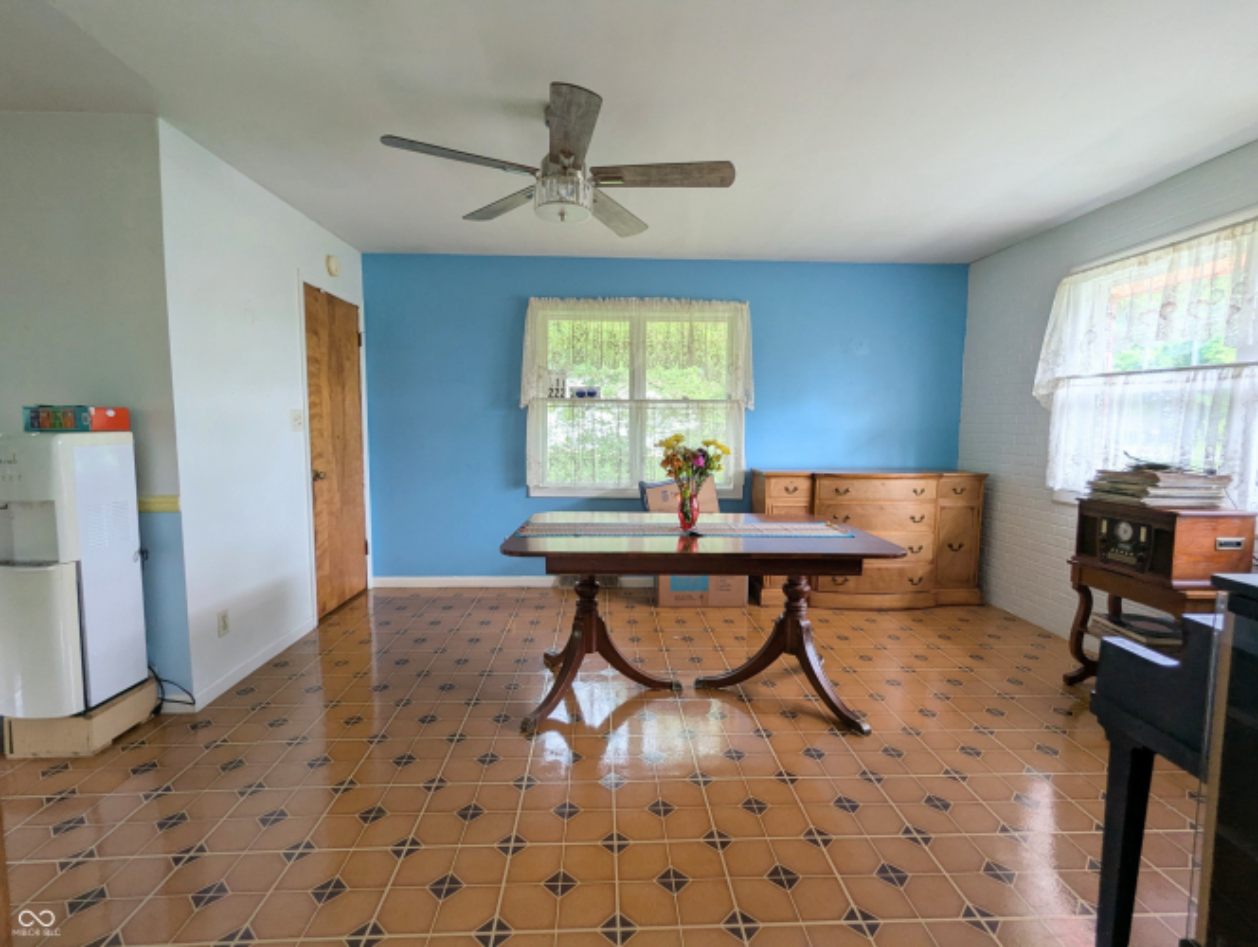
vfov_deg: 78.2
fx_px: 582
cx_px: 629
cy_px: 474
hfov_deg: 94.4
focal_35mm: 16
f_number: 2.2
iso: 53
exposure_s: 1/25
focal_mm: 2.35
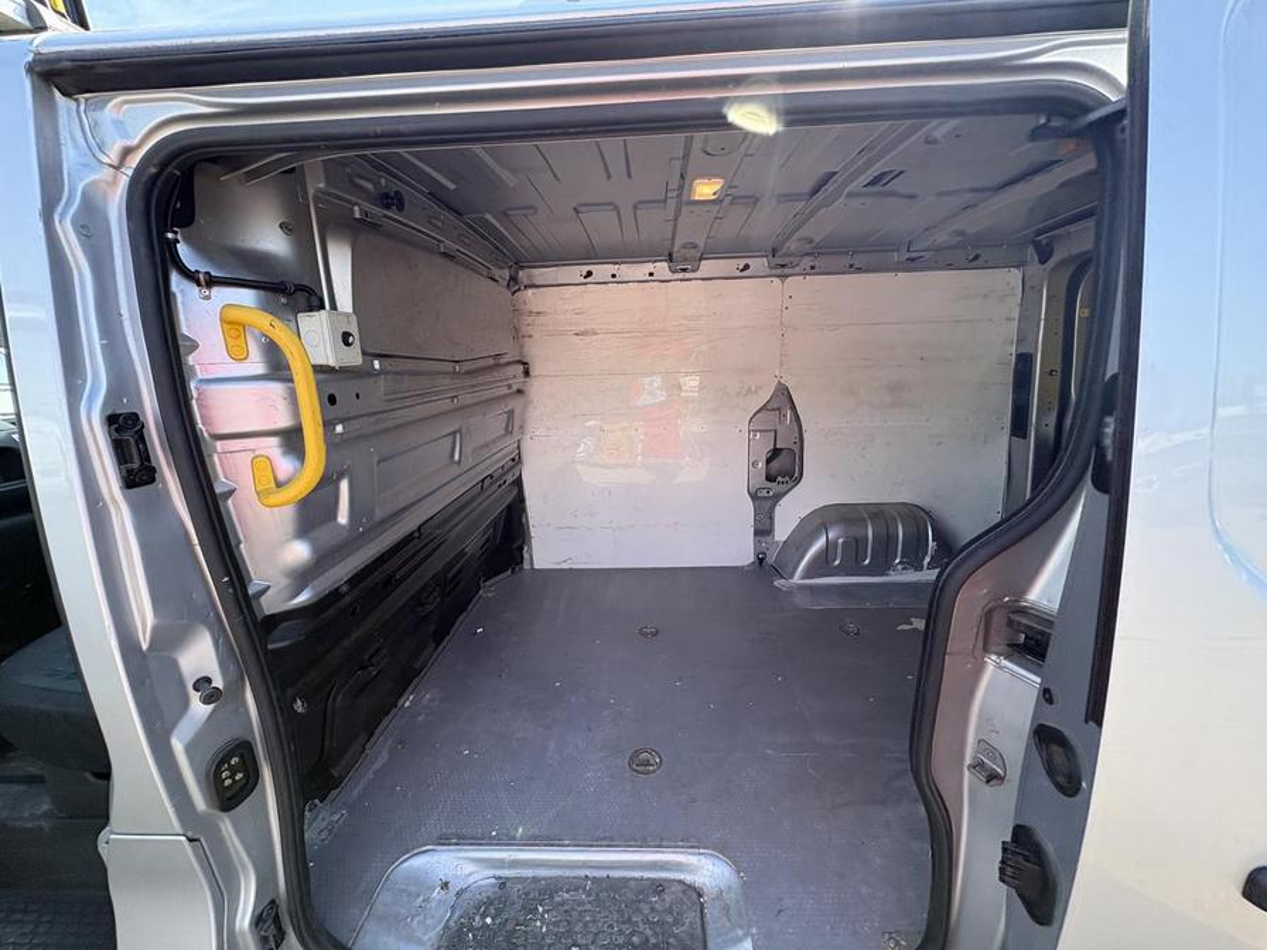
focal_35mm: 14
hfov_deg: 102.1
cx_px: 634
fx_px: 512
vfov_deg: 85.7
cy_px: 475
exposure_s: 1/228
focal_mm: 2.22
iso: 64
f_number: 2.2
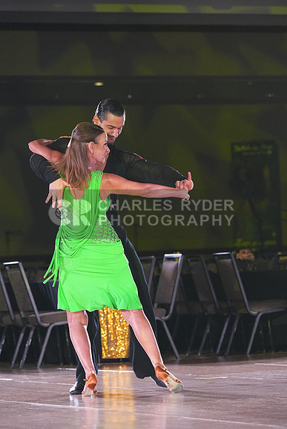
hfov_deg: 8.3
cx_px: 144
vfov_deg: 12.4
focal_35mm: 166
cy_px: 214
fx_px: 1984
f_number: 4.5
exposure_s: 1/400
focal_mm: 166
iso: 6400
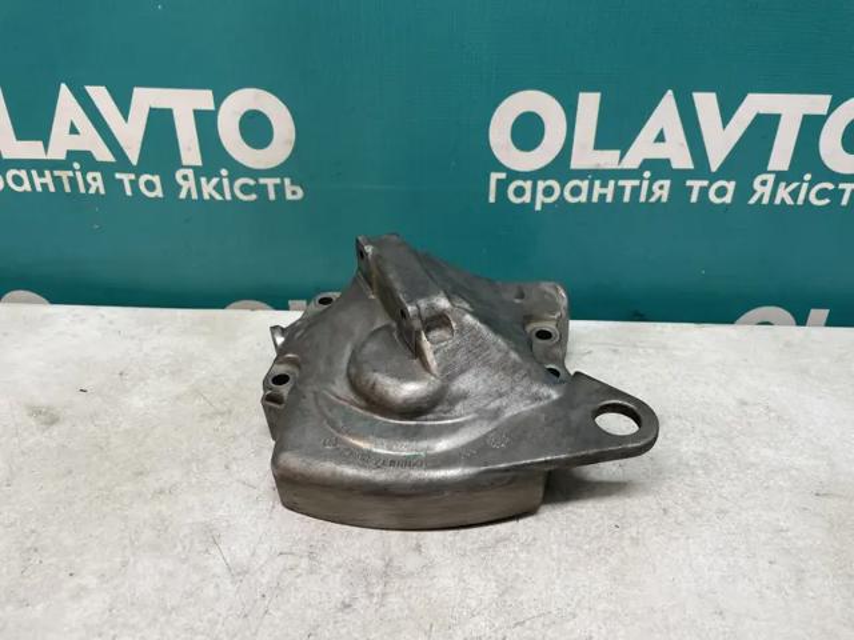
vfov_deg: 53.1
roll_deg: +0.0
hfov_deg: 67.3
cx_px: 427
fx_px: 641
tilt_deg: -30.8
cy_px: 320
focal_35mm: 26
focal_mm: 4.2
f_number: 1.6
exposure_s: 1/100
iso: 125
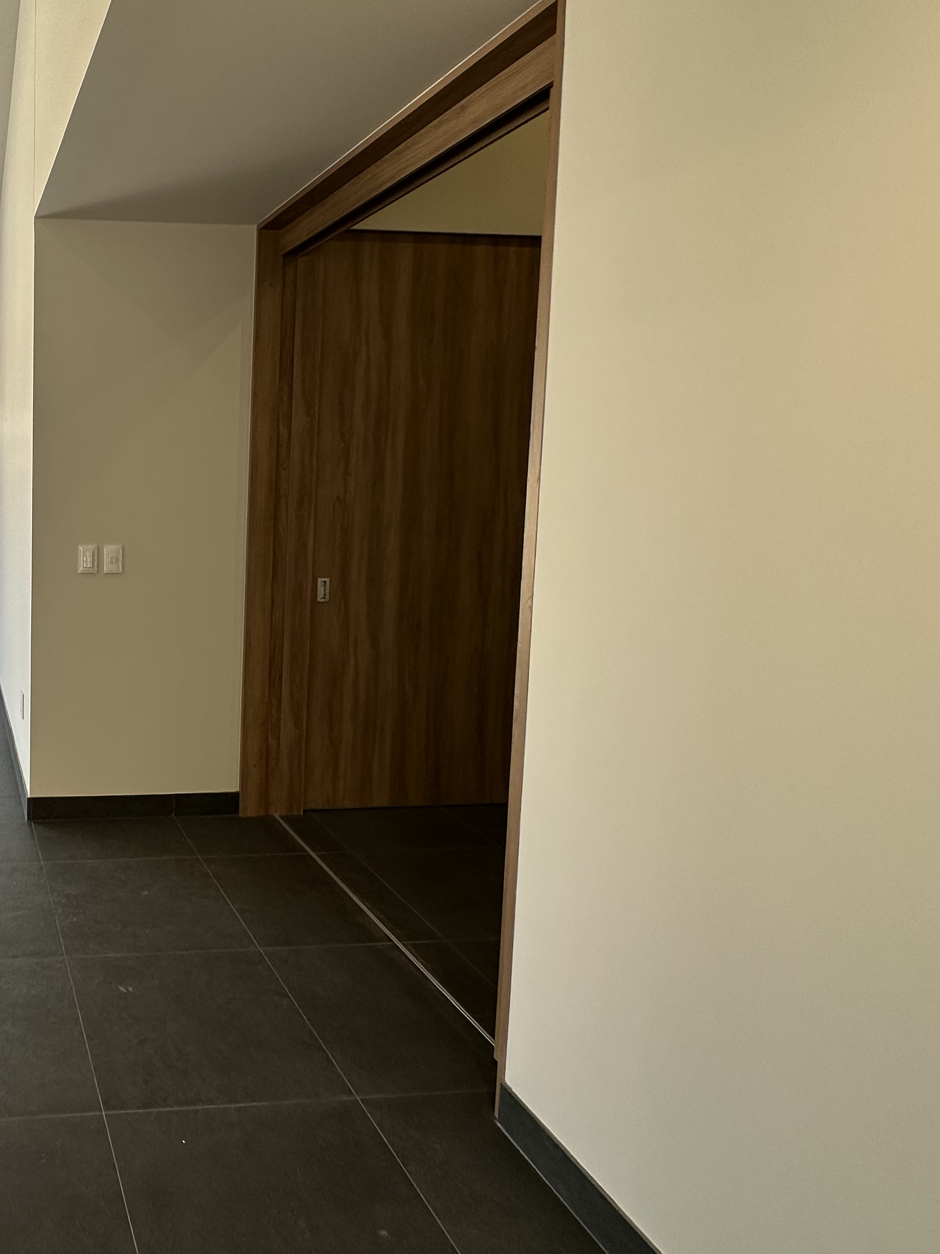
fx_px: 833
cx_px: 17
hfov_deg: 49.1
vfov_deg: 73.5
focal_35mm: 23
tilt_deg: -4.0
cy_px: 534
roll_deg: -0.6
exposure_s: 1/120
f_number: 2.2
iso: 40
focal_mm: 2.22
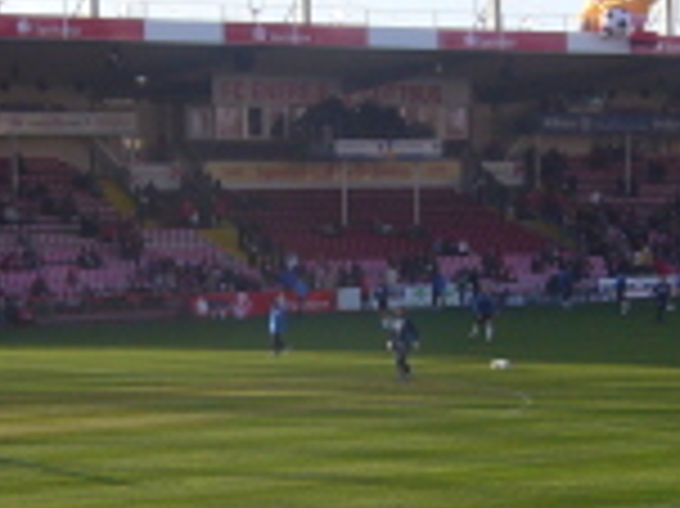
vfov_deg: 12.8
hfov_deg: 17.0
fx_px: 2277
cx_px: 306
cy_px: 276
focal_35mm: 116
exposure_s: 1/125
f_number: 5.6
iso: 80
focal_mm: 5.8
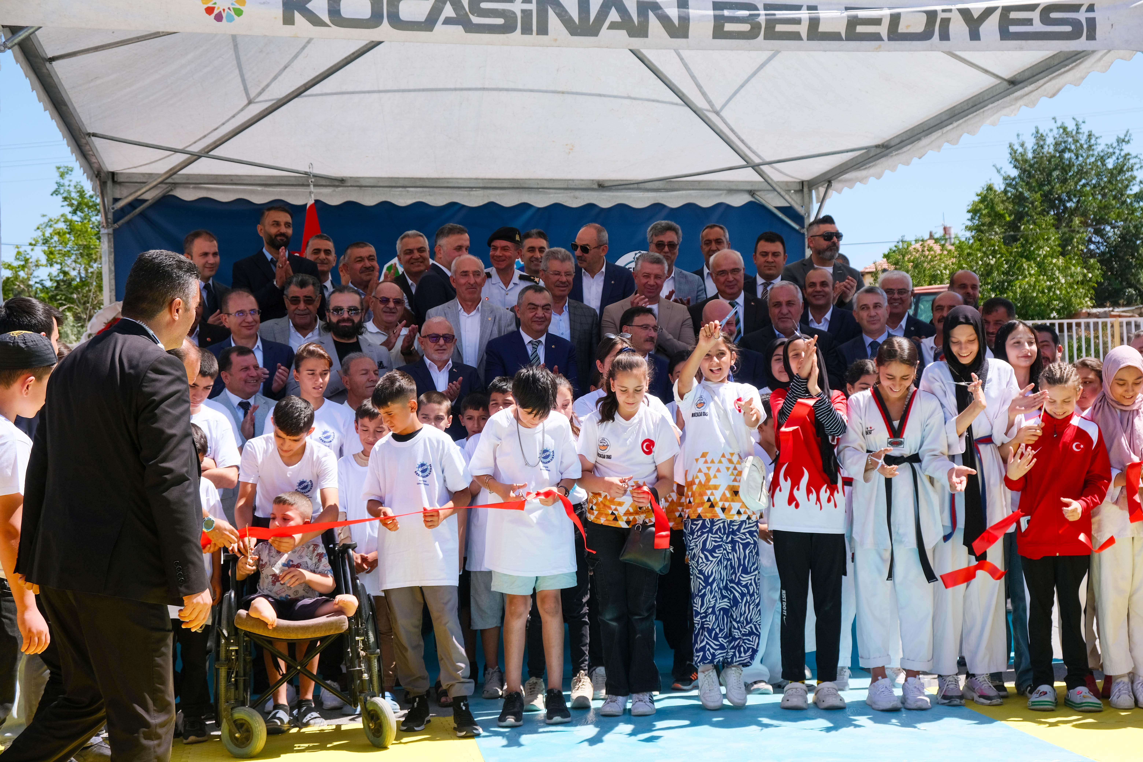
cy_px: 381
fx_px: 1492
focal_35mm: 47
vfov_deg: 28.6
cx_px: 572
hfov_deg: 41.9
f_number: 5.6
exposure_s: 1/900
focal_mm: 31.5
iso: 320
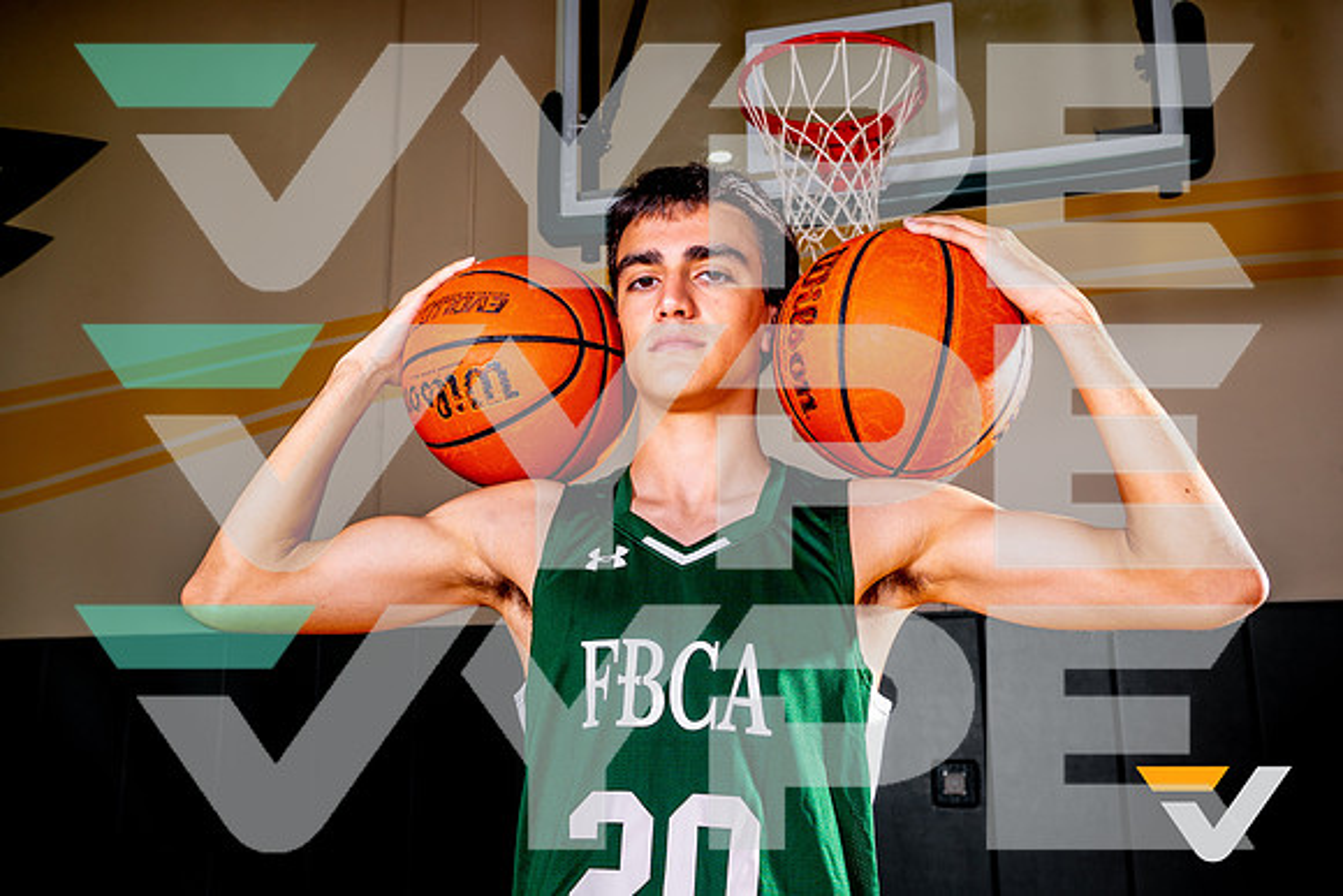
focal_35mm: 35
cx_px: 672
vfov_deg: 37.9
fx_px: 1306
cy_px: 448
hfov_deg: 54.4
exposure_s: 1/125
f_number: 8
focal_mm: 35
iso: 100
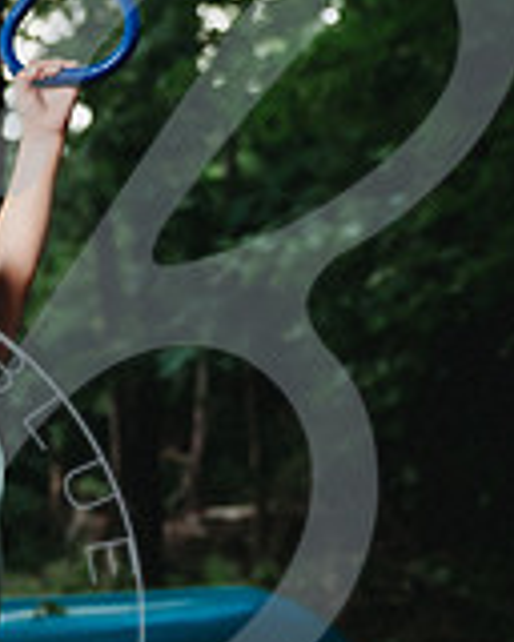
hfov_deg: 16.6
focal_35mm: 90
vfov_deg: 21.3
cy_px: 321
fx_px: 1711
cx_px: -48
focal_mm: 34
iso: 200
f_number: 2.8
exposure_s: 1/200
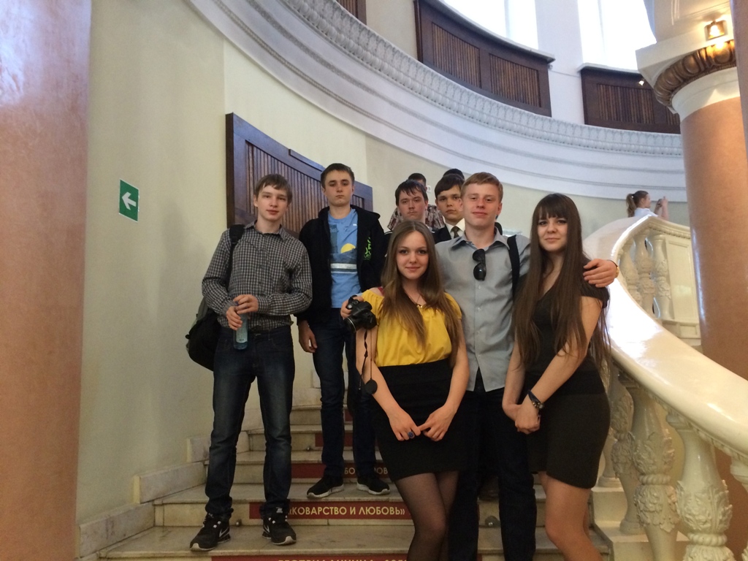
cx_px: 374
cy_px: 280
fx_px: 648
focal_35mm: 30
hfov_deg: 60.0
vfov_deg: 46.8
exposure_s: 1/30
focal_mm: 4.12
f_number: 2.2
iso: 250
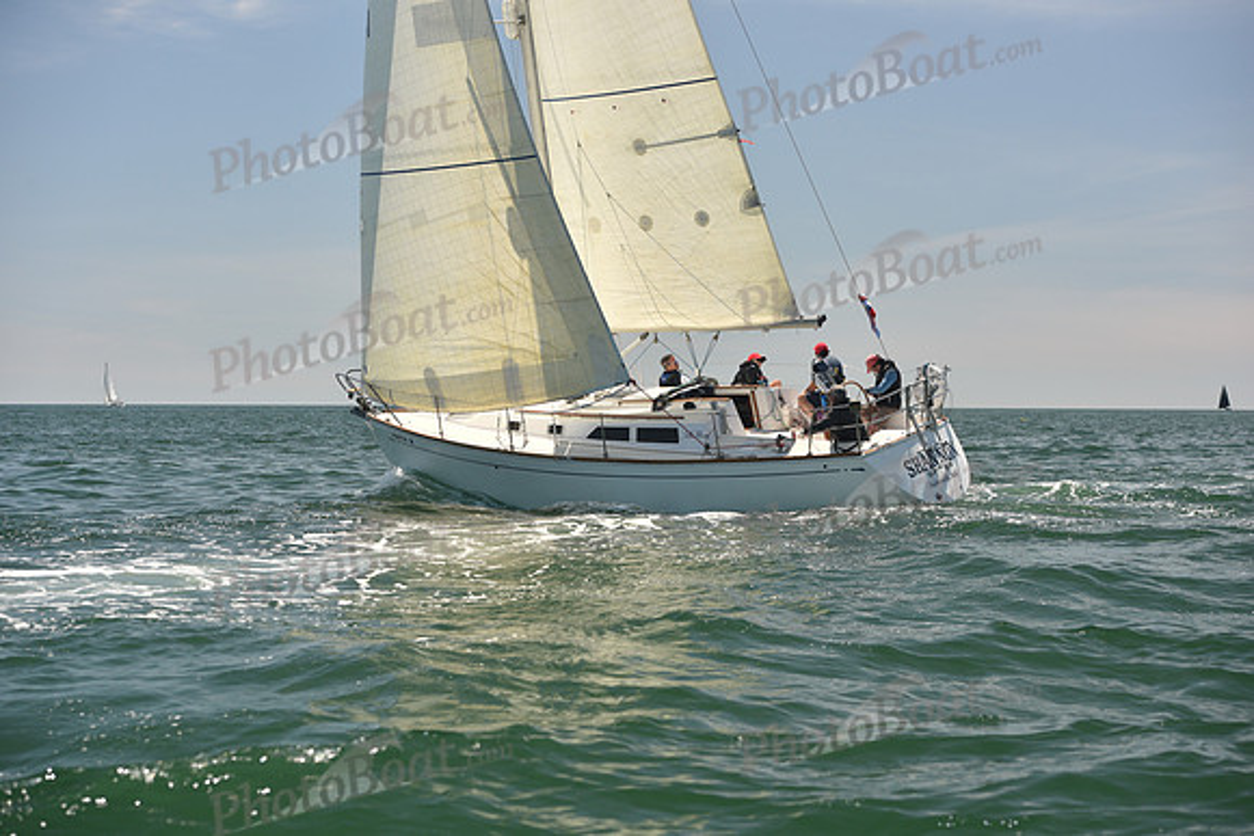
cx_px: 627
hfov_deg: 28.8
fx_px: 2439
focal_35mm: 70
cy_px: 418
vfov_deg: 19.5
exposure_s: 1/800
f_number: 5
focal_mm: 70
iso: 250
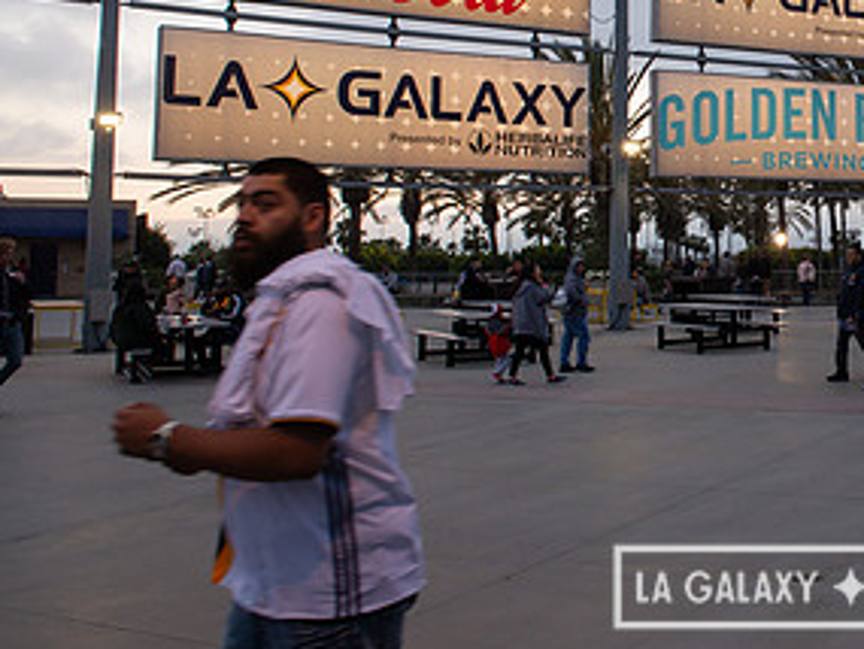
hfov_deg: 37.0
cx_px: 828
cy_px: 132
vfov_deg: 30.2
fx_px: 1174
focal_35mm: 47
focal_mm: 24
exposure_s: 1/80
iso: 400
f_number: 11
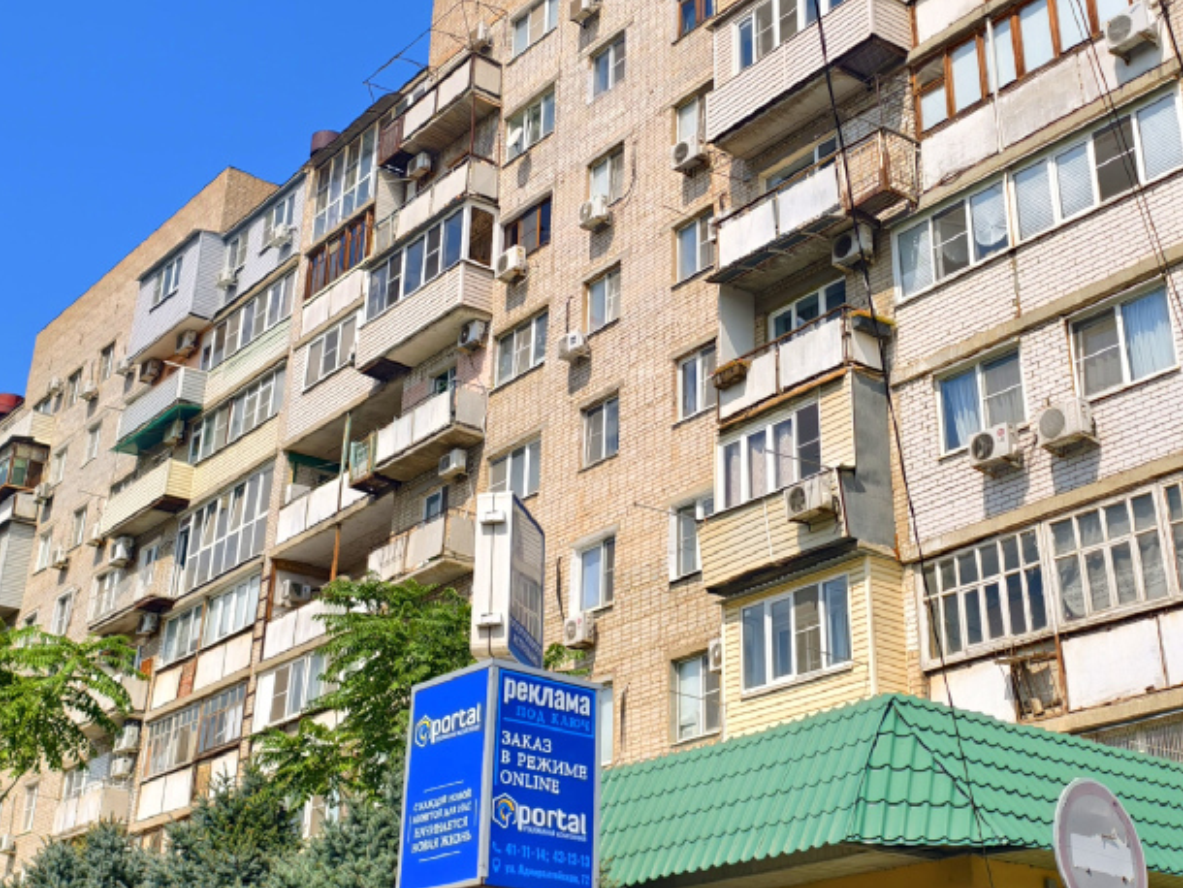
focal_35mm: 49
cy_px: 274
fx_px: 1675
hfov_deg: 38.8
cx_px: 659
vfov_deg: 29.4
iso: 72
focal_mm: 6.54
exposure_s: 1/3155
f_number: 1.57
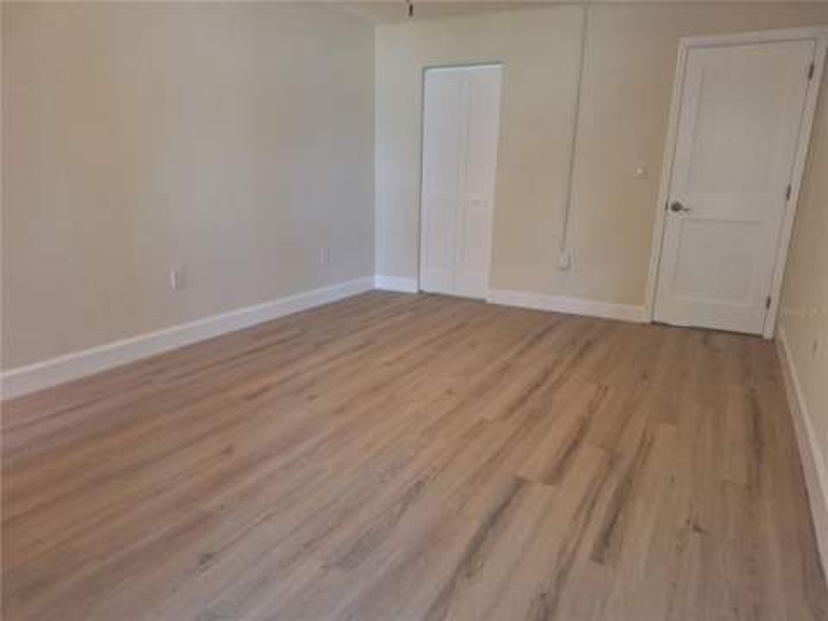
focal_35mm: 23
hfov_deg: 73.9
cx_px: 414
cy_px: 310
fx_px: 550
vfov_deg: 58.9
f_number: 1.8
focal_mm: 5.54
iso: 160
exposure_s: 1/40
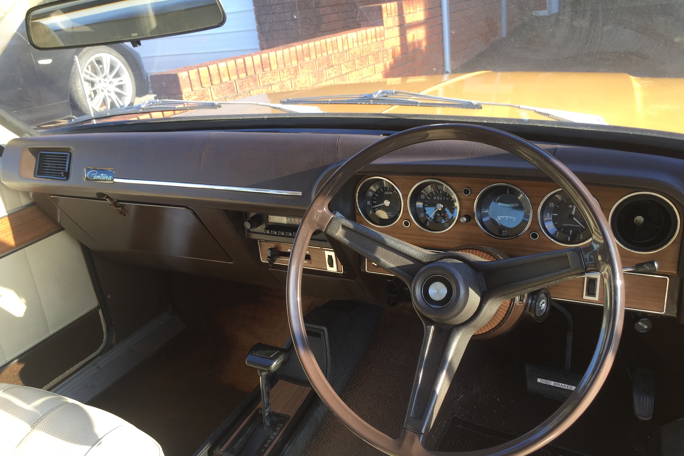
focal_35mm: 31
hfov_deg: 60.3
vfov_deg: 42.3
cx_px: 344
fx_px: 589
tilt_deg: -22.7
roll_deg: +6.0
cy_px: 247
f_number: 2.2
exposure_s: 1/115
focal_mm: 4.15
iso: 32
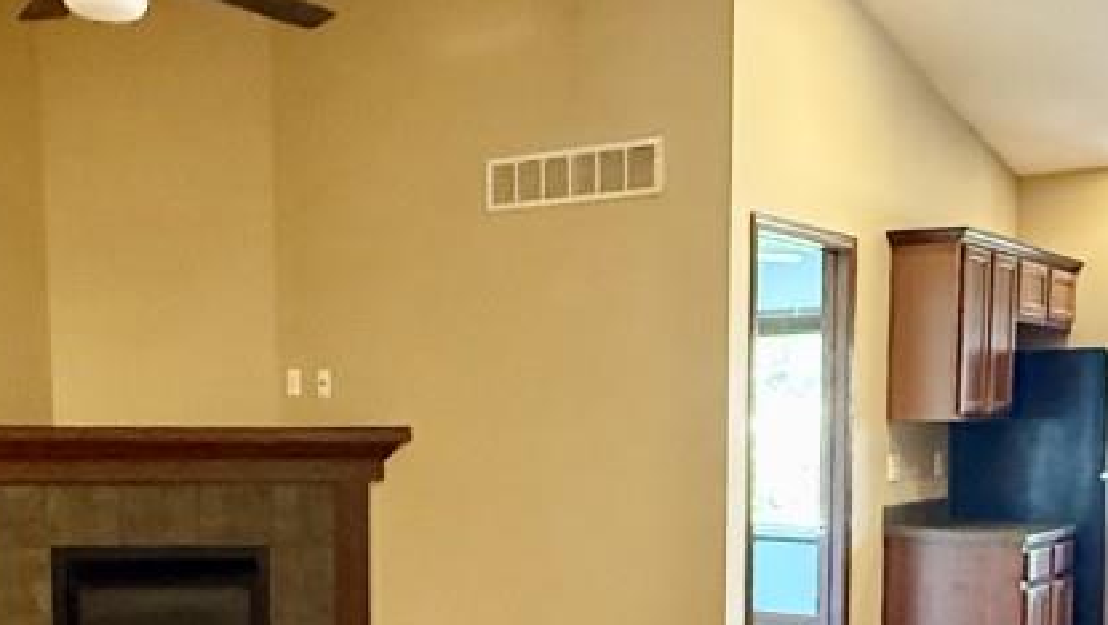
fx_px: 1382
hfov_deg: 43.7
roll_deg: -0.1
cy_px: 548
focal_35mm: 47
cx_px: 606
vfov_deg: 24.8
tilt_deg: -5.3
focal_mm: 2.22
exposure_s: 1/60
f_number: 2.2
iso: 800
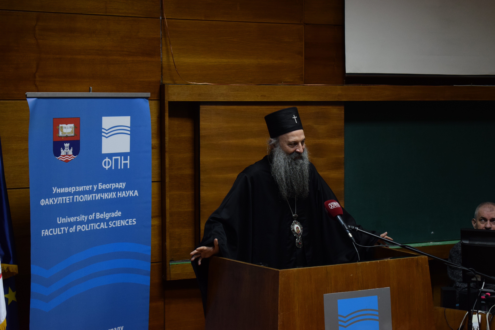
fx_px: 990
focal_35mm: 72
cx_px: 248
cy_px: 165
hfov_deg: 28.1
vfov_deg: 18.9
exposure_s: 1/40
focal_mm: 48
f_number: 5.3
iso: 1250
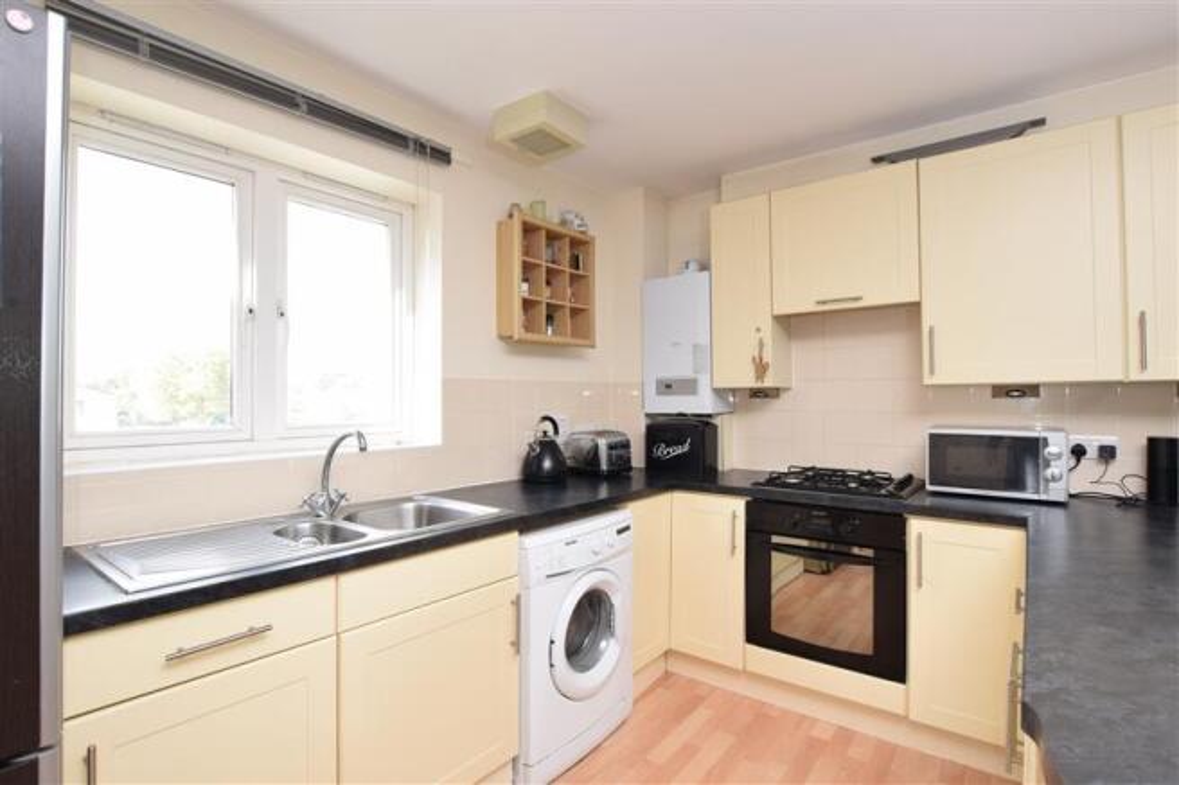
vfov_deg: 69.6
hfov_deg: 92.5
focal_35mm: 17
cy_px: 392
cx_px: 590
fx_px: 565
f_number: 10
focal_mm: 11.5
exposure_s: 1/40
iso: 400
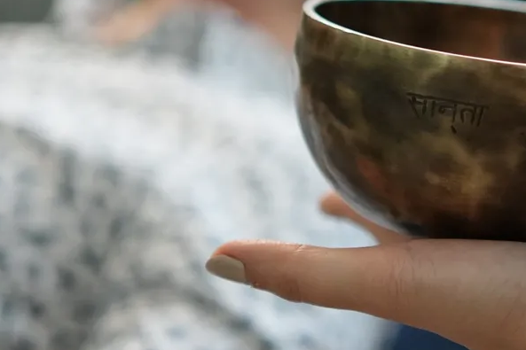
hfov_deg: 17.1
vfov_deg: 11.5
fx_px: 1724
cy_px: 24
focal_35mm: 118
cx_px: 495
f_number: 1.8
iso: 2500
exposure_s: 1/200
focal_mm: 35
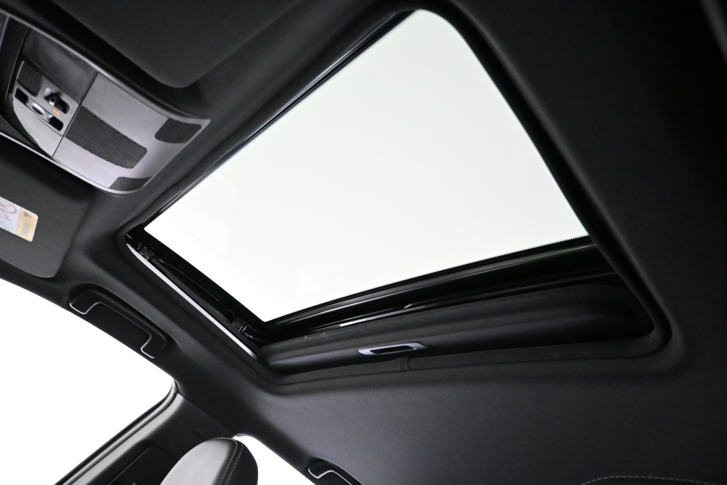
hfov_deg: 73.7
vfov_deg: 53.1
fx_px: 485
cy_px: 242
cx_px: 364
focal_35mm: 24
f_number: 3.5
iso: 8000
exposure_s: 1/60
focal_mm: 16
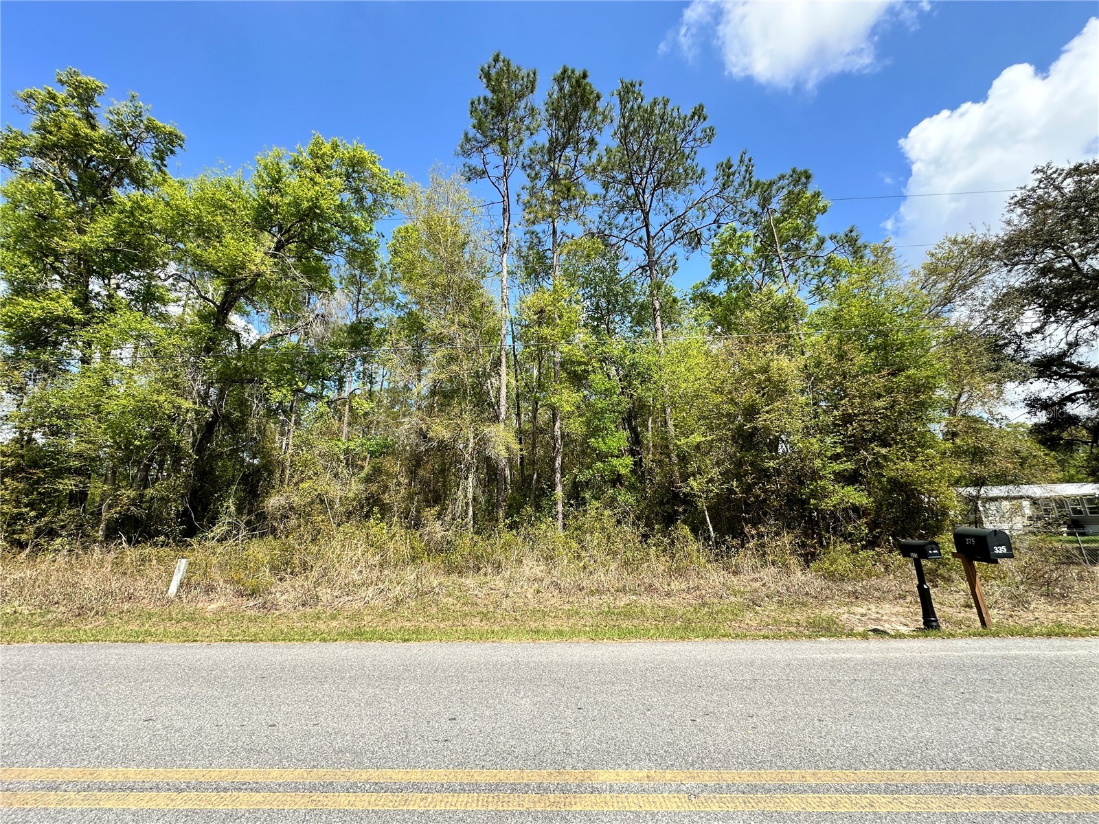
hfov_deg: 102.1
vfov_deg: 85.7
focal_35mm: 14
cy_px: 412
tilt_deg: +14.1
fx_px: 444
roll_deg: +1.4
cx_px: 550
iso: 40
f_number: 2.2
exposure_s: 1/979
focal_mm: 2.22
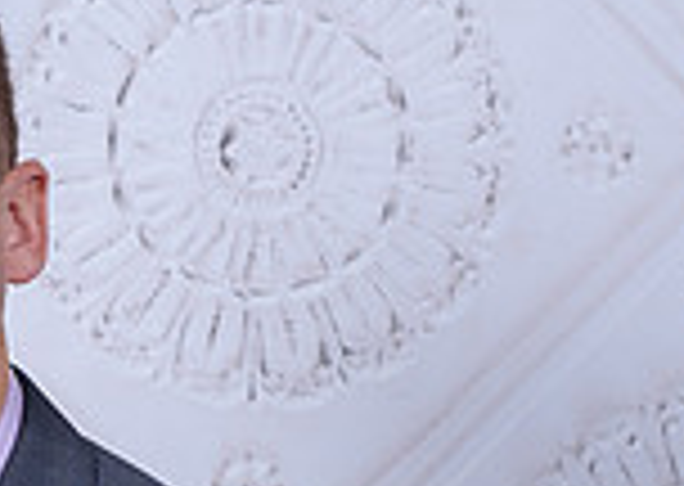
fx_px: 4383
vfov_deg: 6.3
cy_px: 760
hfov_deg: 8.8
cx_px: -256
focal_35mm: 226
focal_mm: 50
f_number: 5.6
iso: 100
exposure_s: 1/200
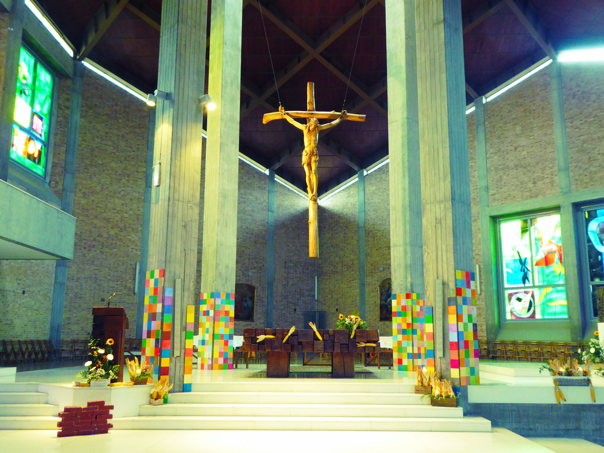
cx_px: 302
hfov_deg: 55.4
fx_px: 576
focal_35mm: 33
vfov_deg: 42.9
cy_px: 226
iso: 400
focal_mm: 5.8
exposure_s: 1/10
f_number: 3.6
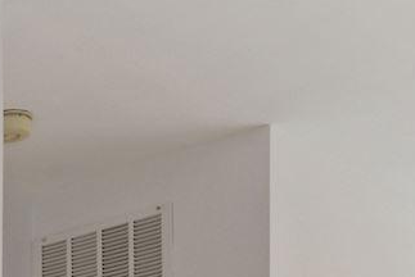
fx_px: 1142
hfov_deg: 16.4
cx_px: -379
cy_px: 669
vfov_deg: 11.4
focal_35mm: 99
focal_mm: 16
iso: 100
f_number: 8
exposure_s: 1/2
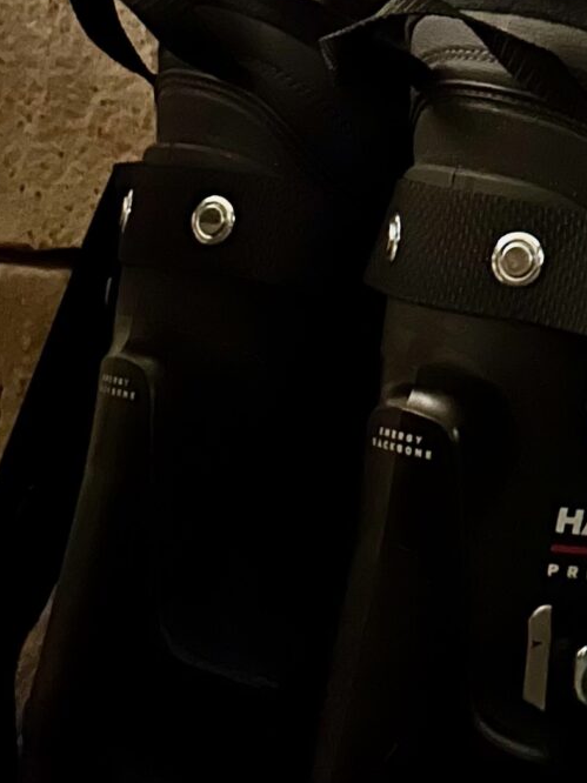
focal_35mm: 100
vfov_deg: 18.0
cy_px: -316
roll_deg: +0.9
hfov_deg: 13.2
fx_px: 2262
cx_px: 1086
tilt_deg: +4.5
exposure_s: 1/20
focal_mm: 5.7
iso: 1600
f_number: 1.5
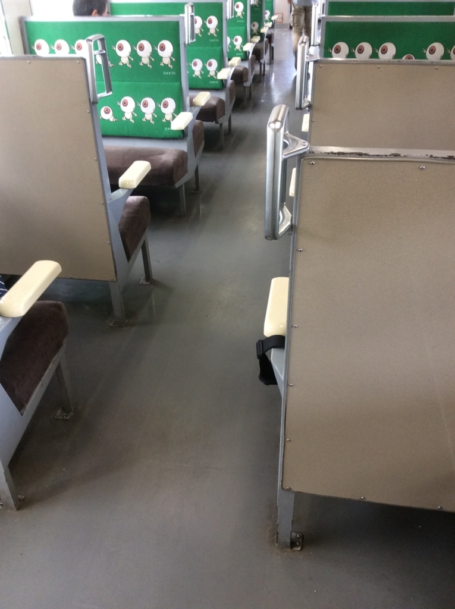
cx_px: 228
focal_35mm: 32
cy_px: 304
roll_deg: +0.9
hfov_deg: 44.1
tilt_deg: -31.8
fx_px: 562
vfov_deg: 56.9
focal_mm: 3.3
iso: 80
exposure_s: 1/24
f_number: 2.4
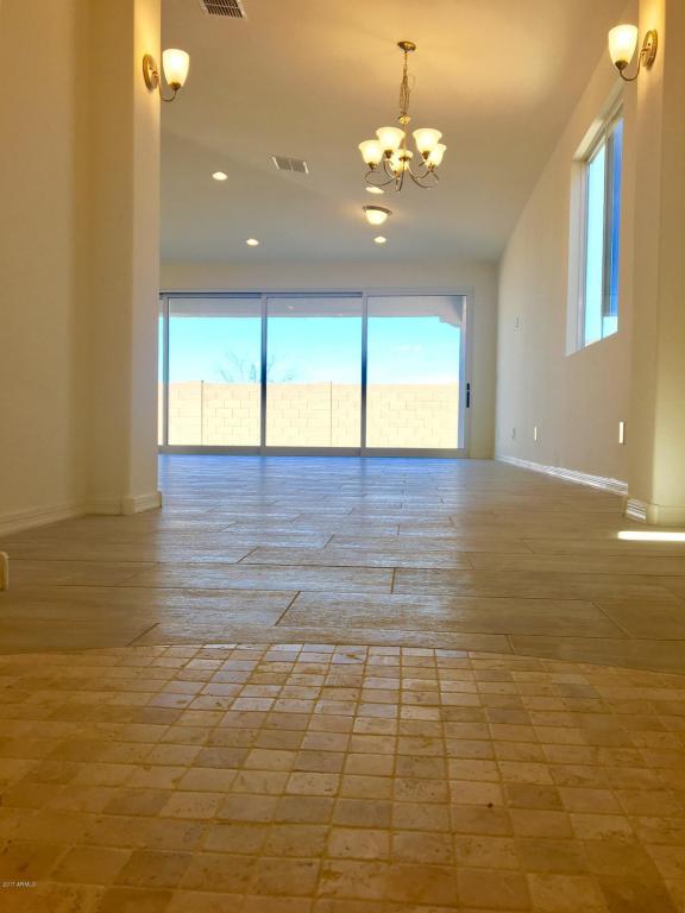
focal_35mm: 29
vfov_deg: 61.7
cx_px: 342
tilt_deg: -1.7
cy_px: 456
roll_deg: +0.2
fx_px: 765
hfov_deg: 48.2
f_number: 2.2
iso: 25
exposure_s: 1/120
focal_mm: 4.15
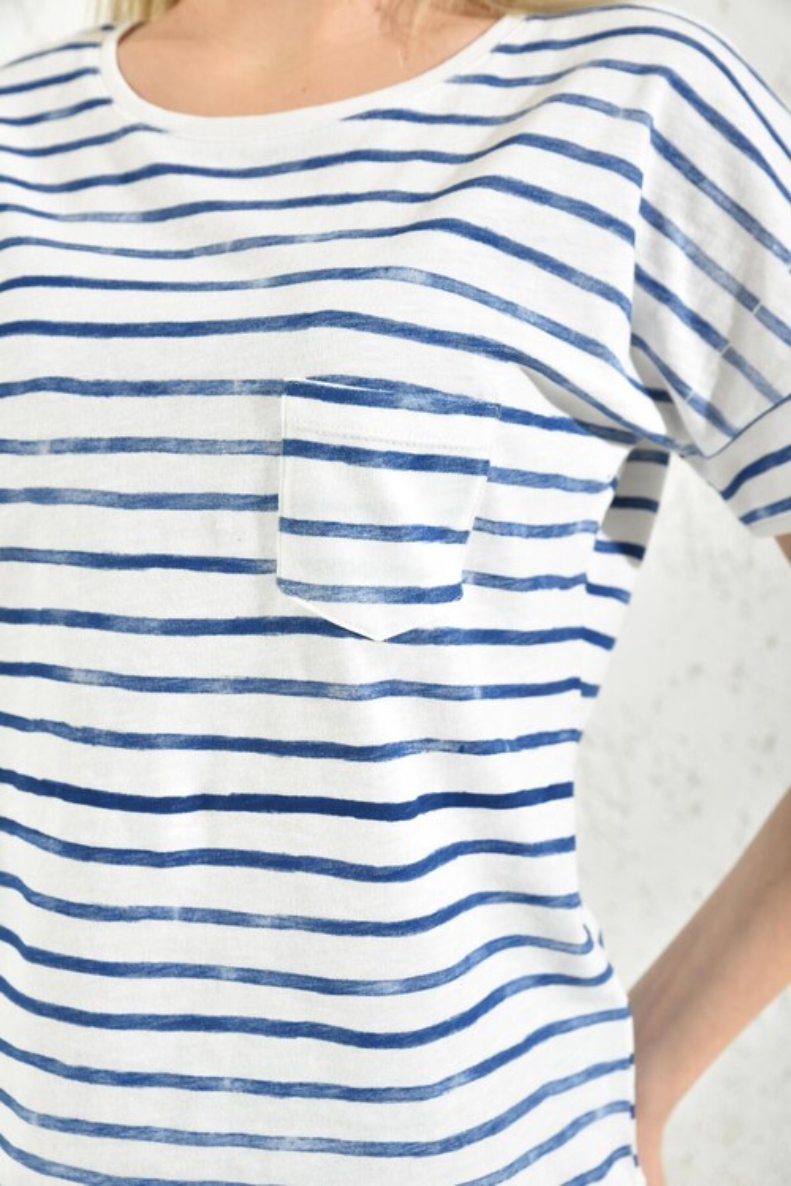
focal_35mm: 48
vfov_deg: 41.1
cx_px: 396
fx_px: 1582
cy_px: 593
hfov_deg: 28.1
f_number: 7.1
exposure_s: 1/160
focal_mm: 48
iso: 100
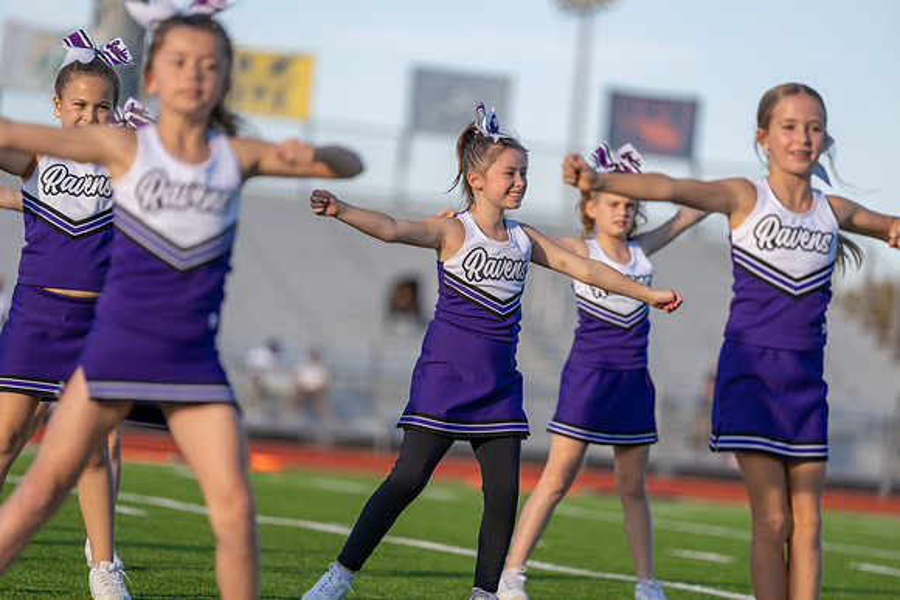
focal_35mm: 200
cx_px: 450
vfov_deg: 6.9
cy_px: 300
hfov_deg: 10.3
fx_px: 5001
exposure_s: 1/1000
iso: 100
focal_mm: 200
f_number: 2.8
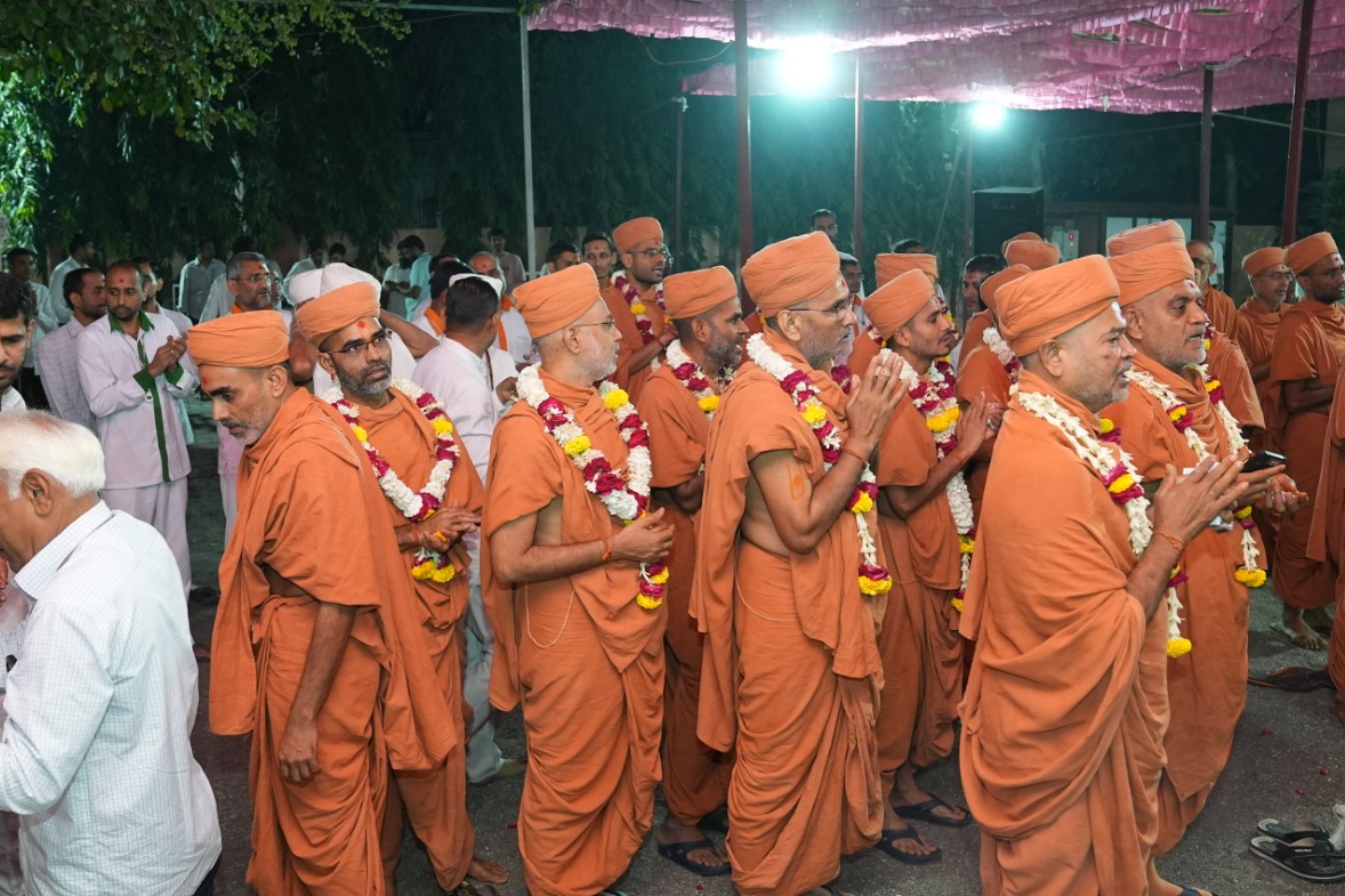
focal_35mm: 33
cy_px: 421
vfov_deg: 39.9
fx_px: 1233
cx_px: 662
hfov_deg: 57.2
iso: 2500
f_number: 4
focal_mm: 24
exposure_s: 1/125
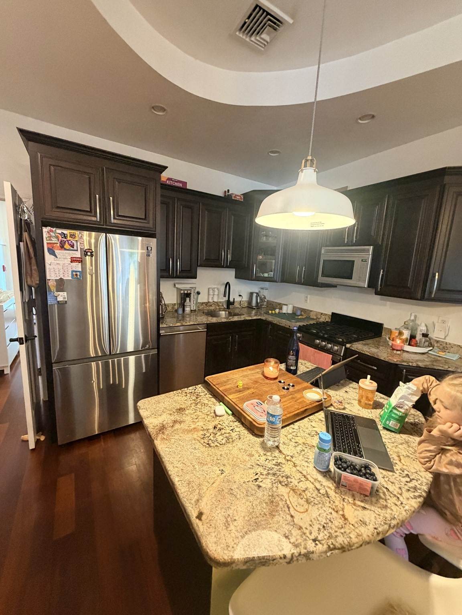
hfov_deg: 85.7
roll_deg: -2.7
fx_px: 249
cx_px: 231
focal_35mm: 14
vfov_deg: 102.1
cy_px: 308
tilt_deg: -8.2
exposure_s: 1/60
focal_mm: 2.22
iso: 400
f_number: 2.2
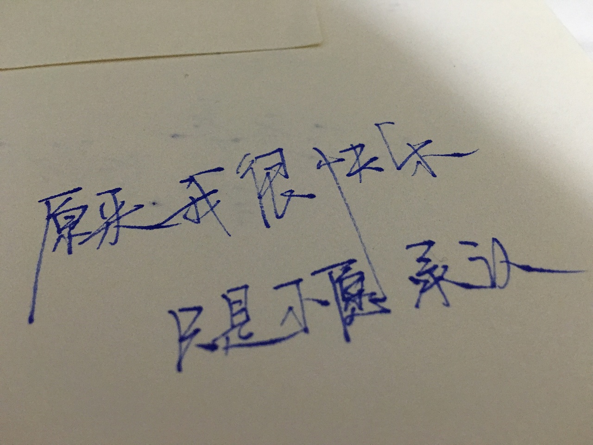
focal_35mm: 29
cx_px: 296
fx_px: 497
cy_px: 222
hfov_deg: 61.7
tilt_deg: -47.8
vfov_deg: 48.2
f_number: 2.2
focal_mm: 4.15
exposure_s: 1/10
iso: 80
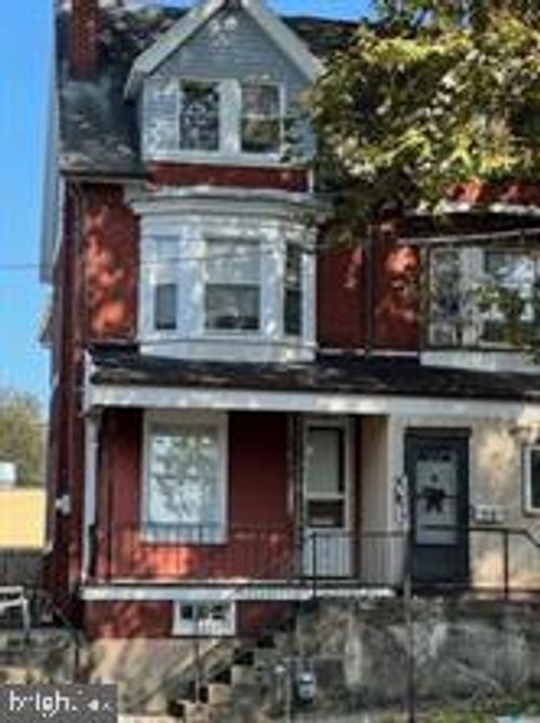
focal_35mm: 77
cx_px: 270
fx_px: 1605
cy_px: 362
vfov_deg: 25.4
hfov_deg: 19.1
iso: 32
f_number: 2.8
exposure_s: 1/180
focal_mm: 9
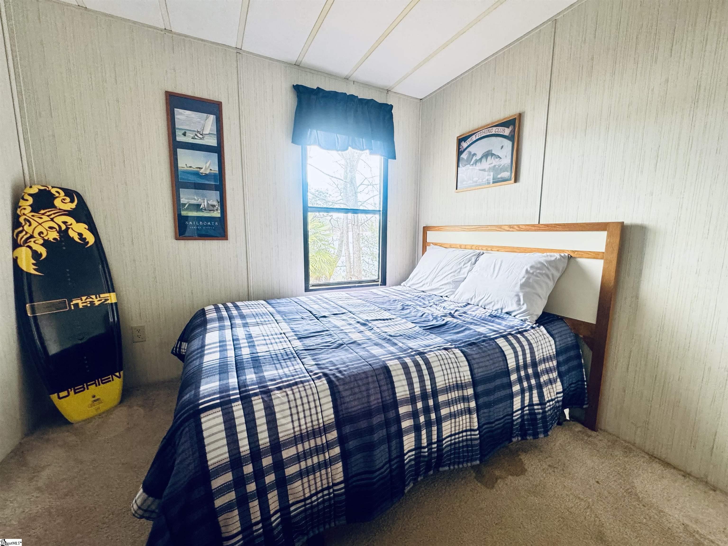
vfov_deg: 85.7
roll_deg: -1.4
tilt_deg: -8.8
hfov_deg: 102.1
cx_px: 364
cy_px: 273
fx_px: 294
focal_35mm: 14
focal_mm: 2.22
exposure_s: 1/60
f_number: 2.2
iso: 400
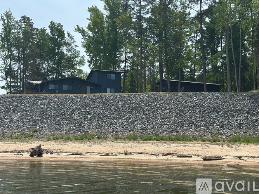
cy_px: 97
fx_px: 359
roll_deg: -1.5
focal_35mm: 48
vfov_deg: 30.3
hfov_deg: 39.7
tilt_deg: +5.6
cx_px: 130
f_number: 1.78
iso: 100
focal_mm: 6.86
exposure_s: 1/5000
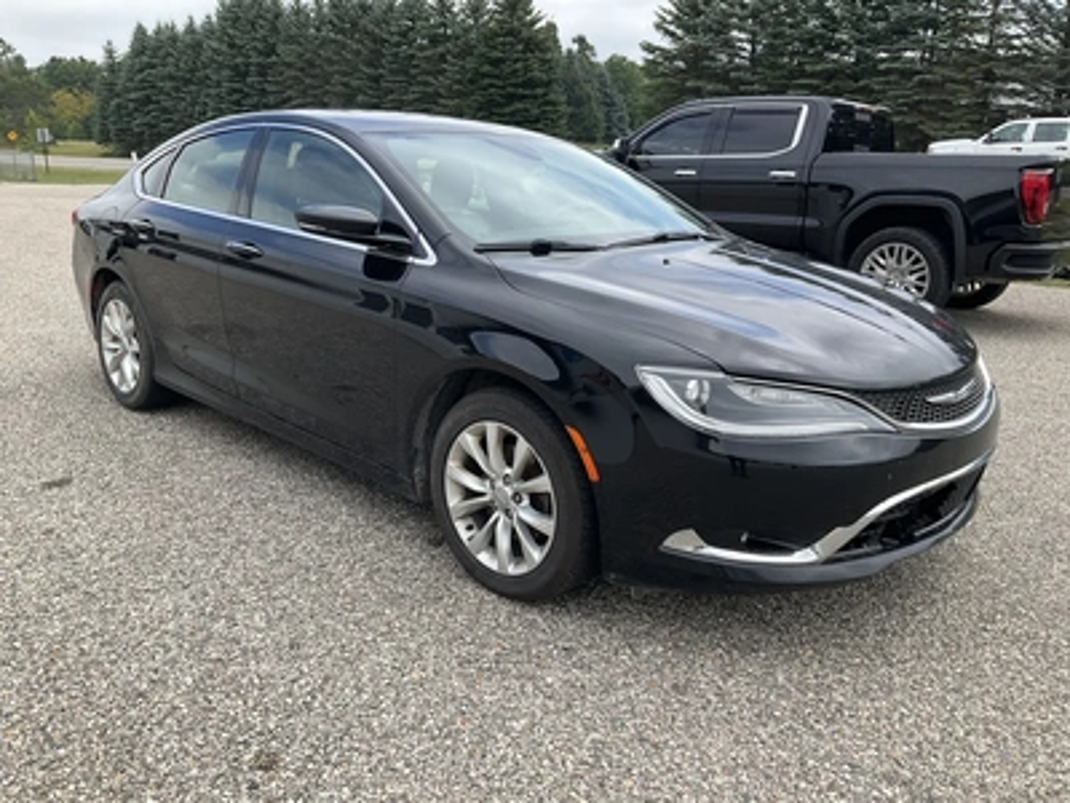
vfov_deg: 48.2
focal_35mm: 29
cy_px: 402
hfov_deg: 61.7
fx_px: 896
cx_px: 535
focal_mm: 3
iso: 25
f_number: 1.8
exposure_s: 1/749
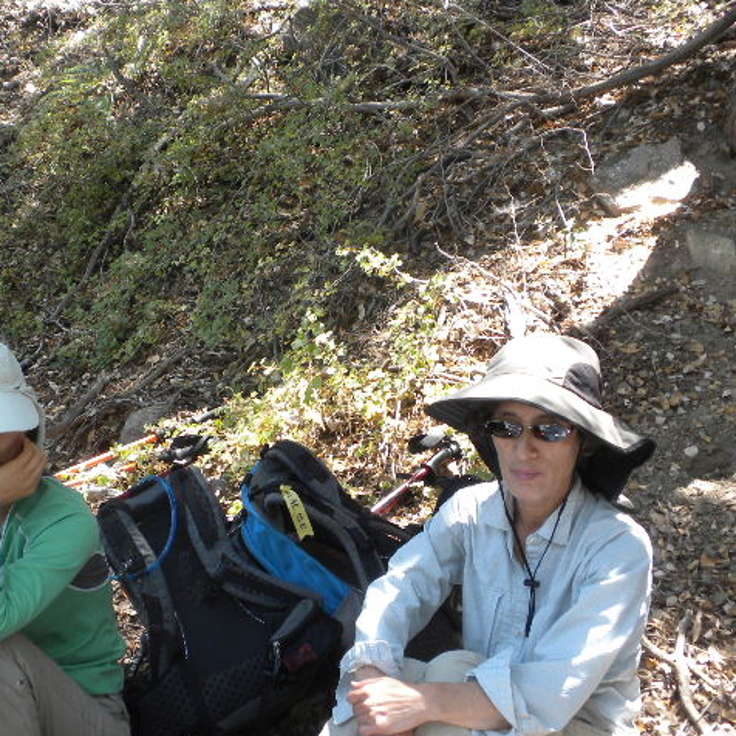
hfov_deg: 31.0
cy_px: 407
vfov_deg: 31.1
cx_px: 289
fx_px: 1323
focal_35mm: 55
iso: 88
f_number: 3.5
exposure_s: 1/49.6
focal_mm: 6.6
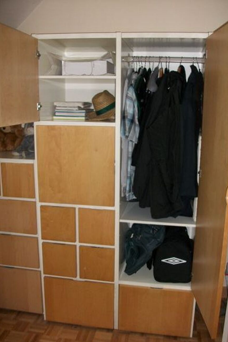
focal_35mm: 33
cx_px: 129
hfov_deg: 39.9
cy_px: 175
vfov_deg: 57.2
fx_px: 313
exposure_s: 1/40
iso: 150
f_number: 2.9
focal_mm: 5.7
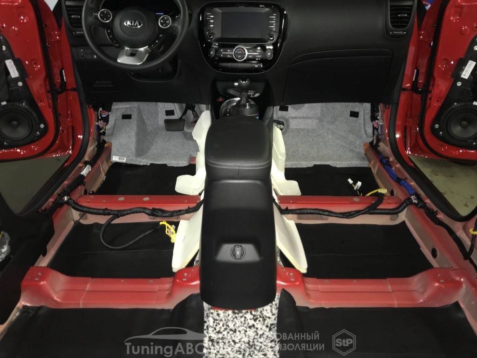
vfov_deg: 49.7
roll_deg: +0.0
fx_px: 386
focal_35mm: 28
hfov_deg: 63.4
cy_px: 179
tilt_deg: -27.7
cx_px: 238
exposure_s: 1/17
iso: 80
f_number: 1.8
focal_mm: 3.99
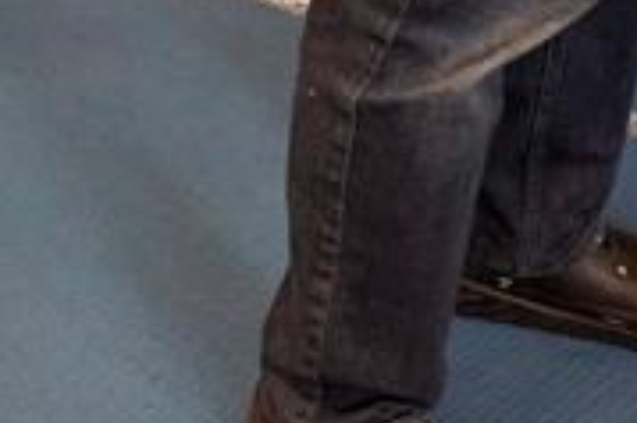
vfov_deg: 15.4
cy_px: 411
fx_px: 1538
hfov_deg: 22.9
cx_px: 75
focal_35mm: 87
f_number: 11
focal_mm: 24
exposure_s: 1/80
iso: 10000
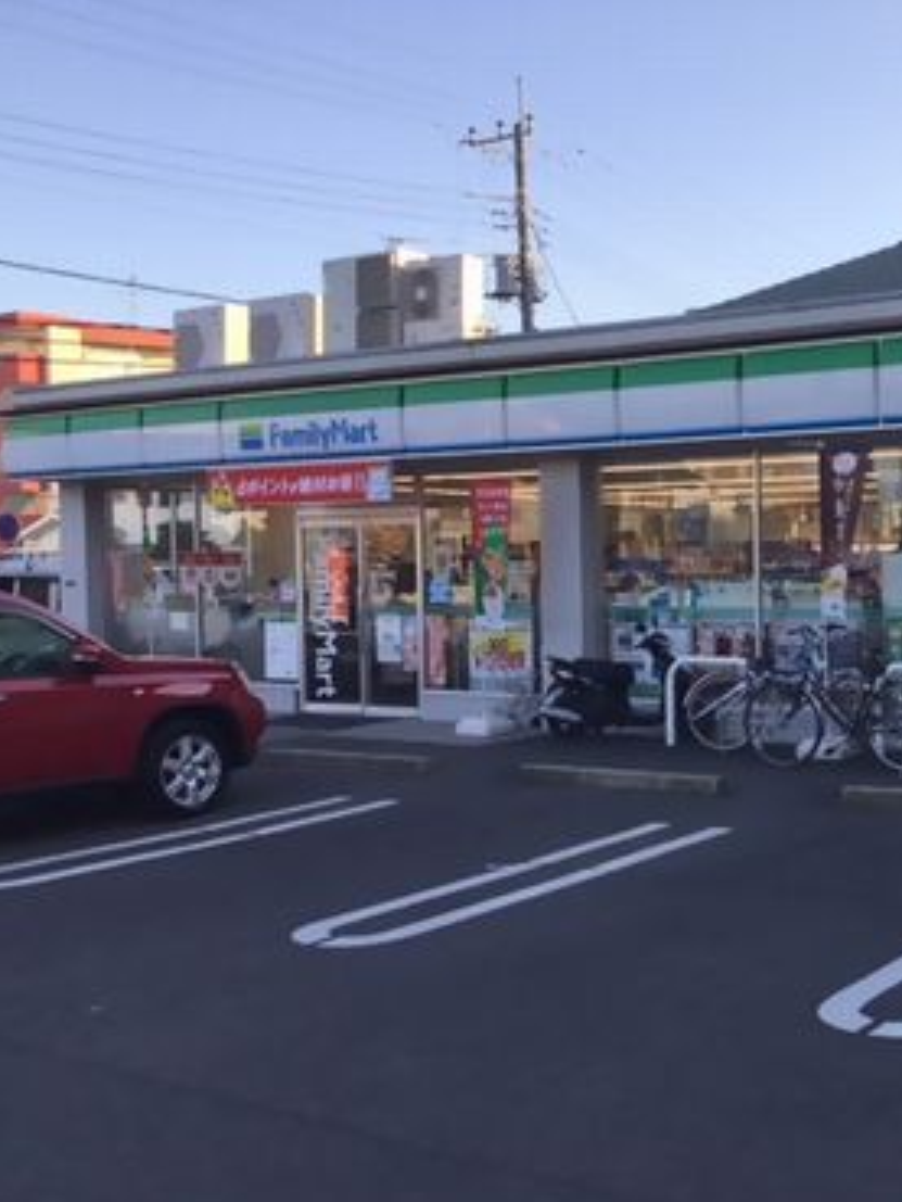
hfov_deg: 32.7
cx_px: 801
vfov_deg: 44.8
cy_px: 604
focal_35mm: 42
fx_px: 1458
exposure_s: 1/386
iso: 25
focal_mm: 3.3
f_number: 2.4
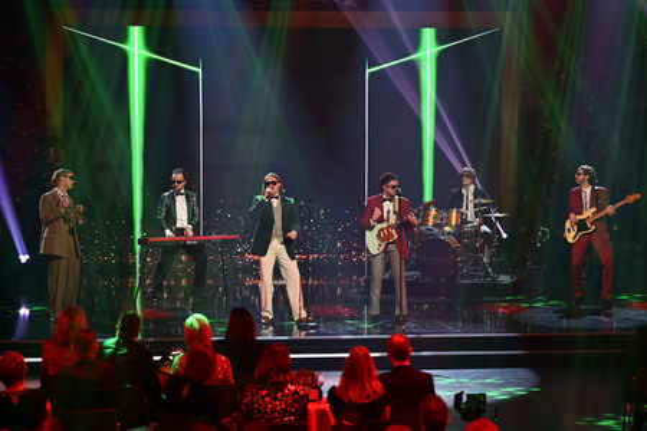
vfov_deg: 13.3
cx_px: 324
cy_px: 216
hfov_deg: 19.8
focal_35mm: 103
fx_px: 1851
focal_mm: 103
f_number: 2.8
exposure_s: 1/500
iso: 2000
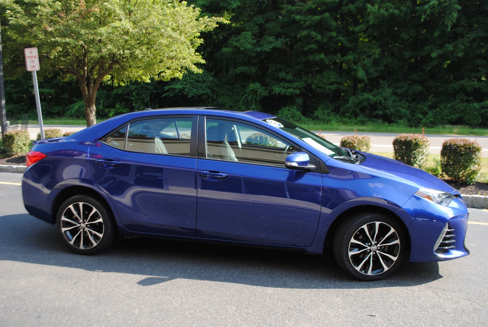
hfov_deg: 57.2
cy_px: 164
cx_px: 244
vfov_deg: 40.1
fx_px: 448
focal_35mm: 33
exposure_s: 1/125
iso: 100
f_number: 5.6
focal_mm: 22
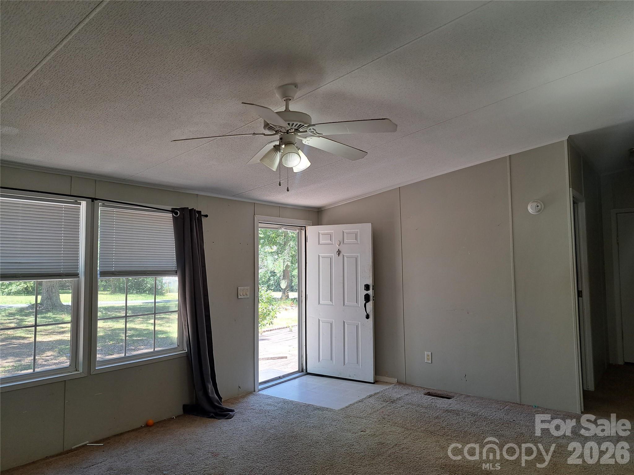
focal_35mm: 24
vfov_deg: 56.8
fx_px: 440
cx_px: 317
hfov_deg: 71.6
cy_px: 238
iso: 50
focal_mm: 5.23
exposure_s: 1/60
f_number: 1.8
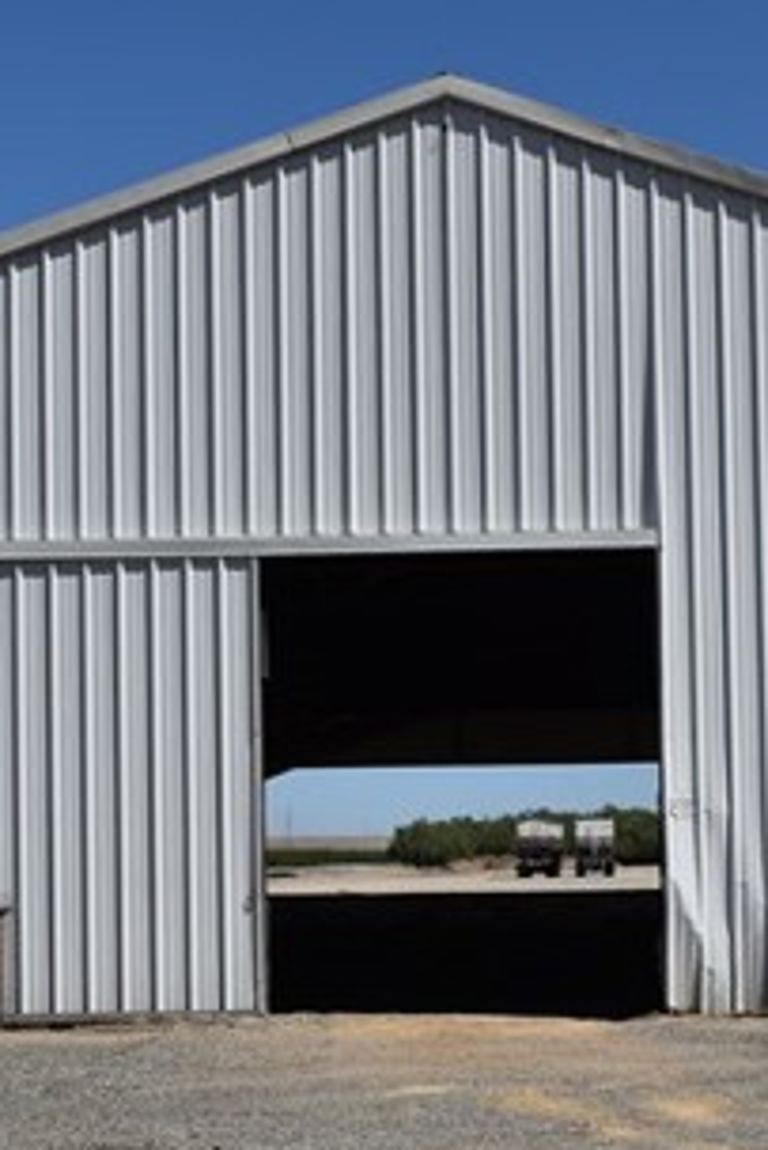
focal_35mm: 91
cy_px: 789
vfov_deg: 22.3
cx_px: 477
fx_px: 2908
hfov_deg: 15.0
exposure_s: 1/640
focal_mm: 18
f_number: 8
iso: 100
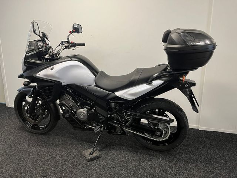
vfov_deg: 53.1
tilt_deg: -12.6
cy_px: 89
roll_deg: +0.5
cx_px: 118
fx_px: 178
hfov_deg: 67.3
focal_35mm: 26
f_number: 1.6
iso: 100
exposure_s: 1/50
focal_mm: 5.1
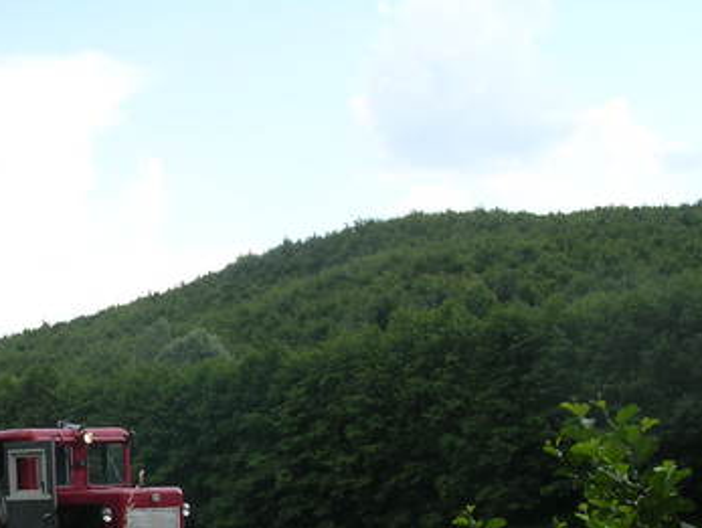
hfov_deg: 27.1
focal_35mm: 70
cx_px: 119
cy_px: 465
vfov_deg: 20.7
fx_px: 1421
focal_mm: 5.8
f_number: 5.6
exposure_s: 1/152
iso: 100
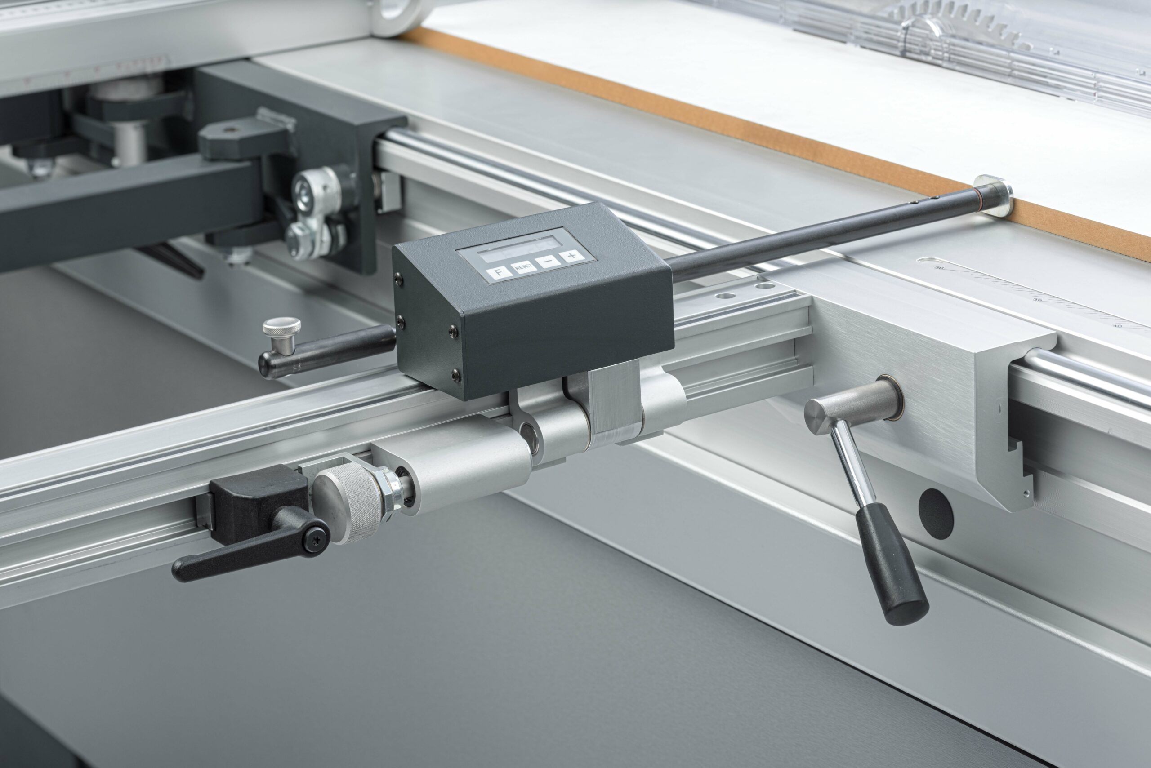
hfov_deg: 23.6
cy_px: 384
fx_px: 2751
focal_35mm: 86
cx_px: 576
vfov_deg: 15.9
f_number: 4.5
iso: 100
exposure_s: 1/125
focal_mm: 86
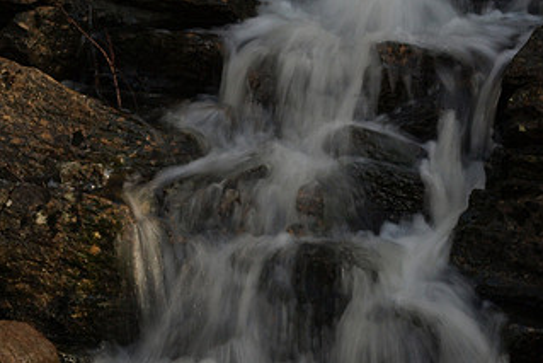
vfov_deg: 11.3
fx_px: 1826
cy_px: 124
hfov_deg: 16.9
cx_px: 330
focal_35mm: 121
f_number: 22
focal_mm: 32
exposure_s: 1/8
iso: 200
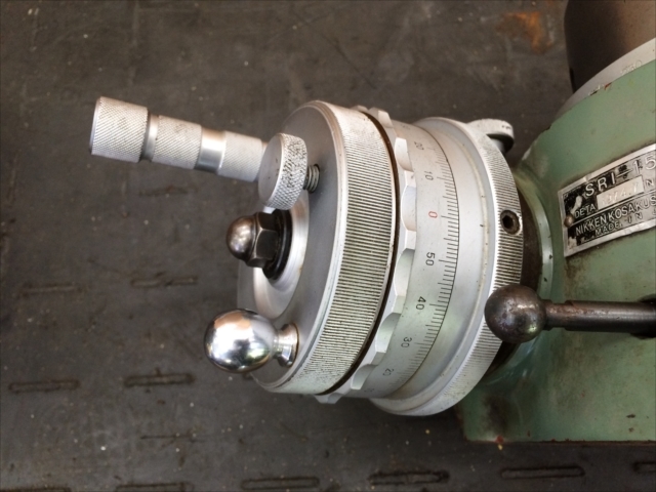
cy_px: 246
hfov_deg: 61.7
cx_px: 328
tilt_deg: -72.1
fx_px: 550
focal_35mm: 29
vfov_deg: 48.2
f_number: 2.2
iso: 100
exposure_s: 1/30
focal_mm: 4.15
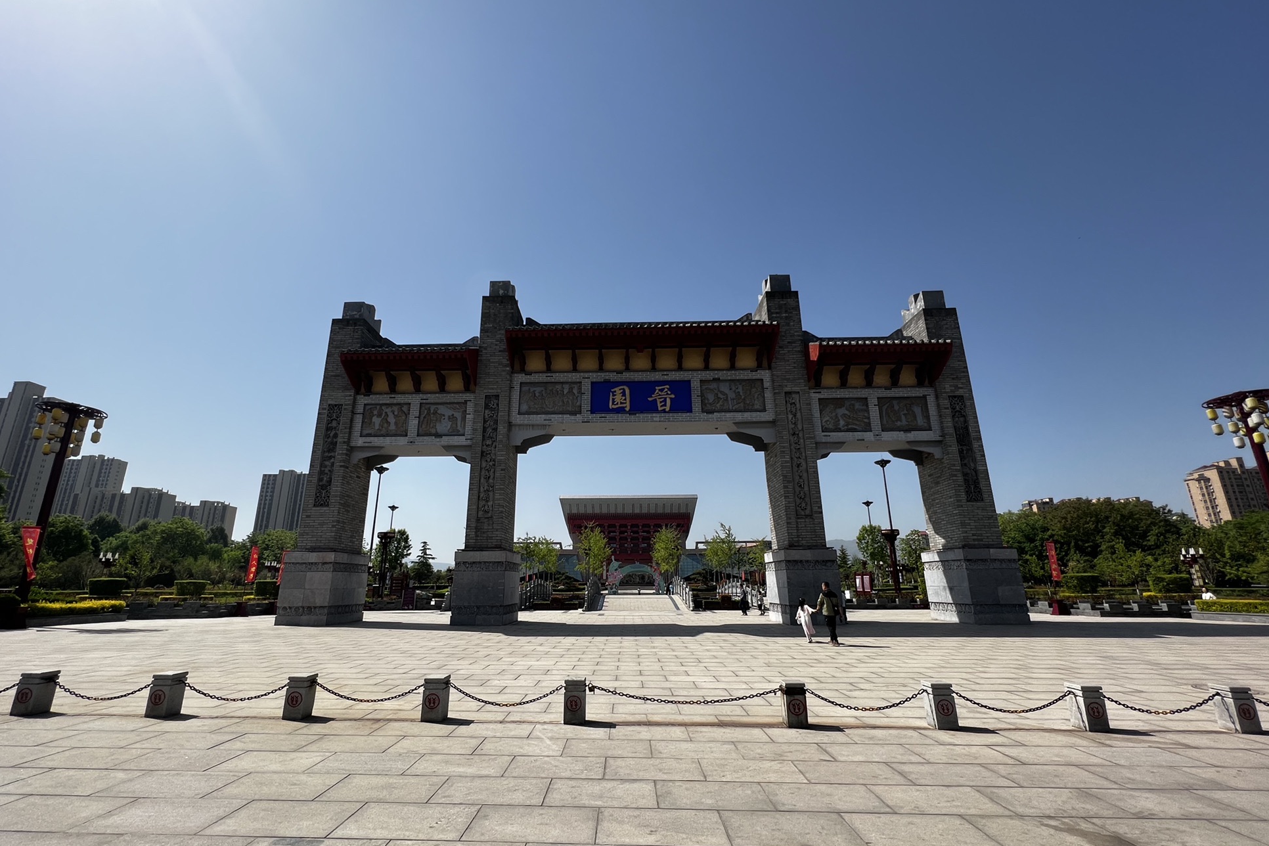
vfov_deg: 81.2
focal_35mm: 14
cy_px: 439
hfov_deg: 104.2
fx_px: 493
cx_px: 614
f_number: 1.8
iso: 32
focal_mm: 1.57
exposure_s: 1/1623
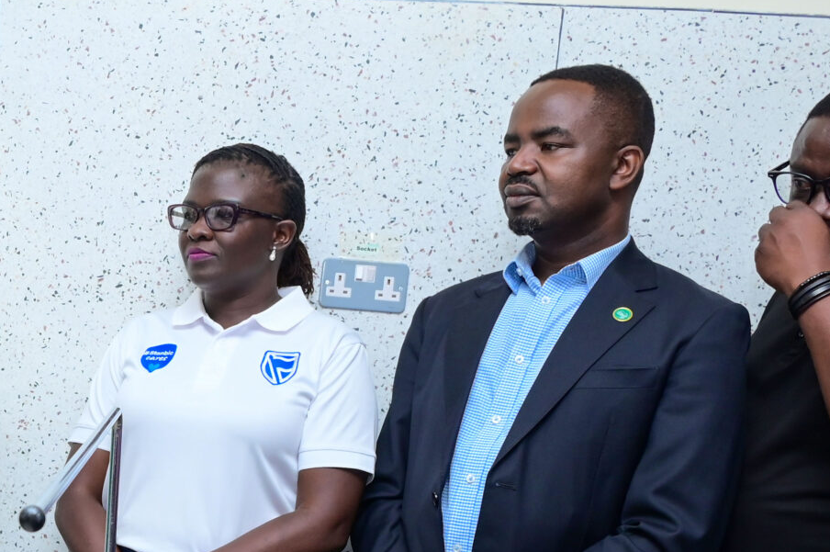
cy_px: 529
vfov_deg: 19.5
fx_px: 1566
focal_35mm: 68
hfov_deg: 28.1
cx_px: 28
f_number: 7.1
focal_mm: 24
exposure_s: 1/160
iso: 800
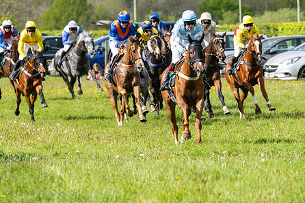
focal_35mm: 454
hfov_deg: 4.5
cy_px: 91
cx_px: 192
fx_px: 3849
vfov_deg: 3.0
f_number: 5
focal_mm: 200
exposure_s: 1/3200
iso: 400
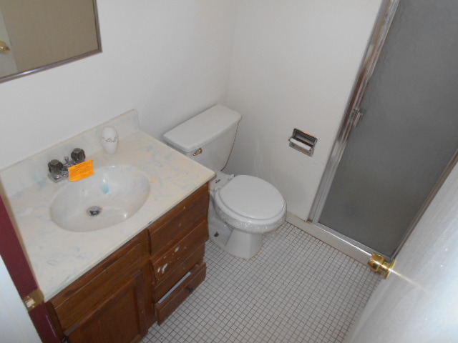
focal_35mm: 26
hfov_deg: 67.3
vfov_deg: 53.1
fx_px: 344
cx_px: 229
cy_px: 172
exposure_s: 1/25
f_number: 3.2
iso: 200
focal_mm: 4.6
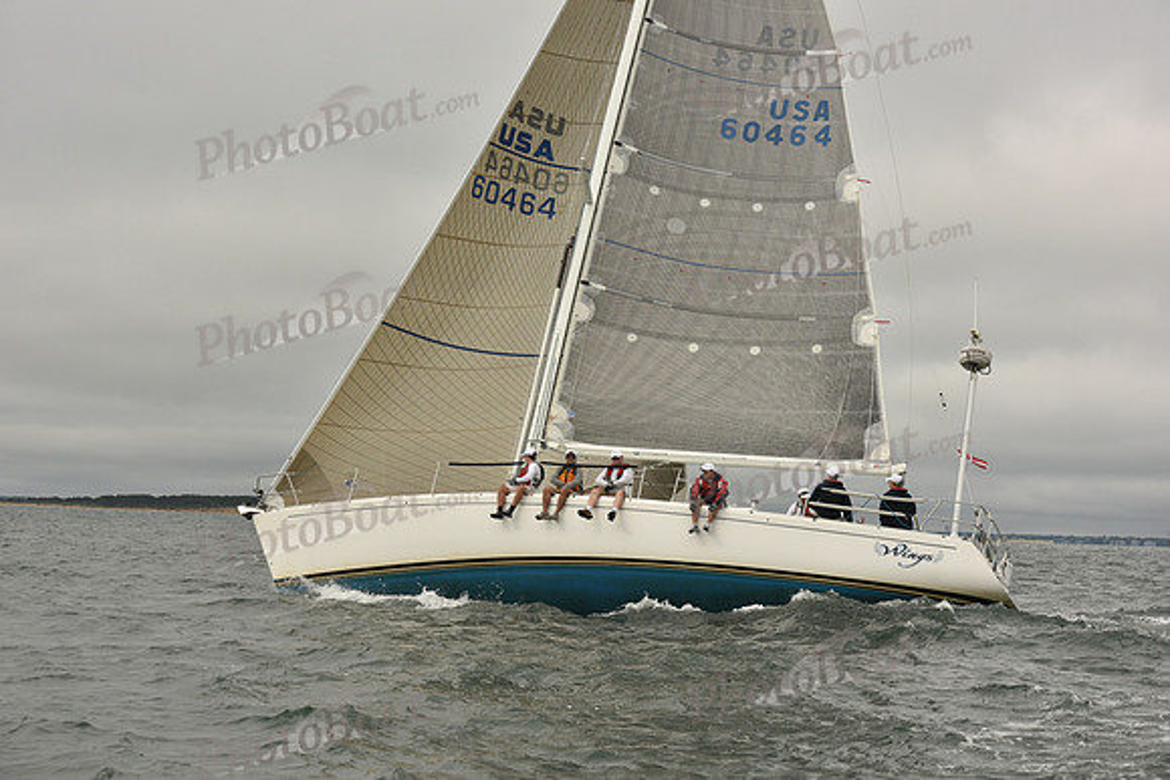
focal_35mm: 70
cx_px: 585
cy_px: 390
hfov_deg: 28.8
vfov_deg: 19.5
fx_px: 2275
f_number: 10
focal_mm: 70
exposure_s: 1/800
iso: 320
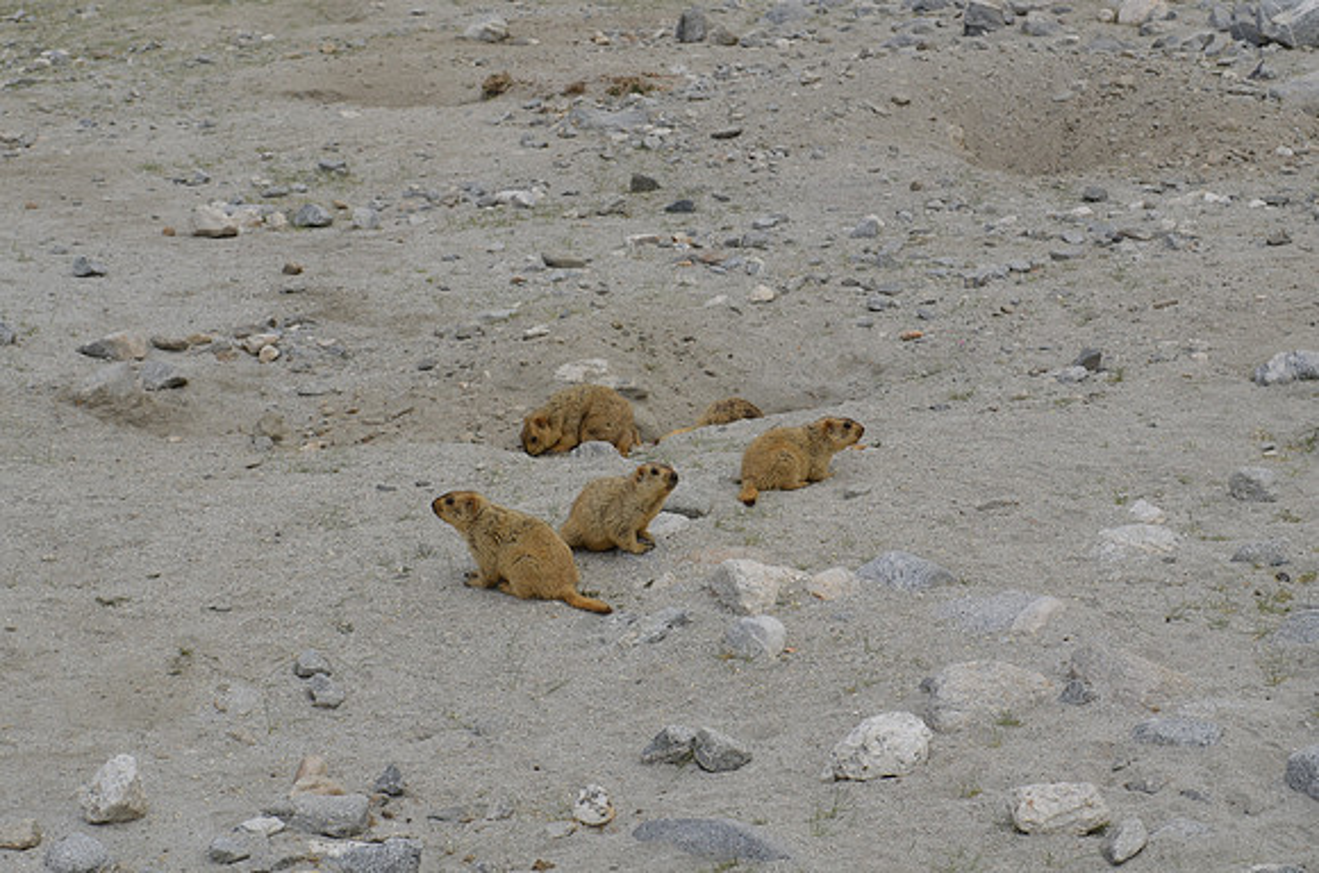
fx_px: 3016
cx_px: 660
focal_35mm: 82
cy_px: 436
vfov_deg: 16.5
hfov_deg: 24.7
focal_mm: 55
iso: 100
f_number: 9
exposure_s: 1/320
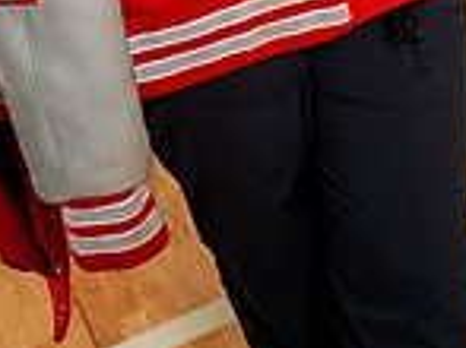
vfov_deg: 11.5
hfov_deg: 17.0
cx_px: 114
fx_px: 1547
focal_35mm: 115
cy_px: -361
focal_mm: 39
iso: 200
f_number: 5.6
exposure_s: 1/250
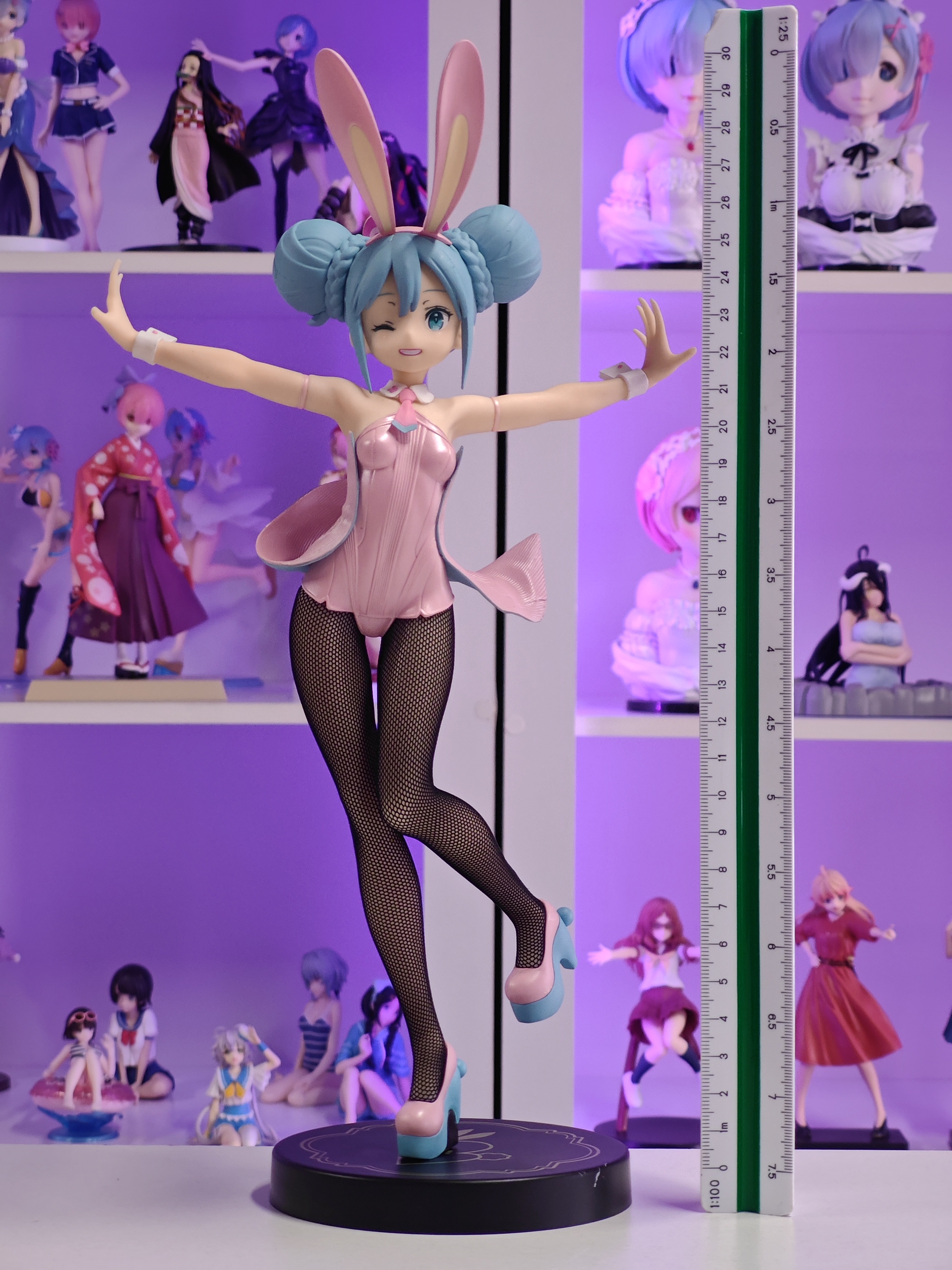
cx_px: 476
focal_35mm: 80
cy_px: 635
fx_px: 2934
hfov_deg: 18.4
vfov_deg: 24.4
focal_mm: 7.48
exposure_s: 1/24
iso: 400
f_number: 2.4
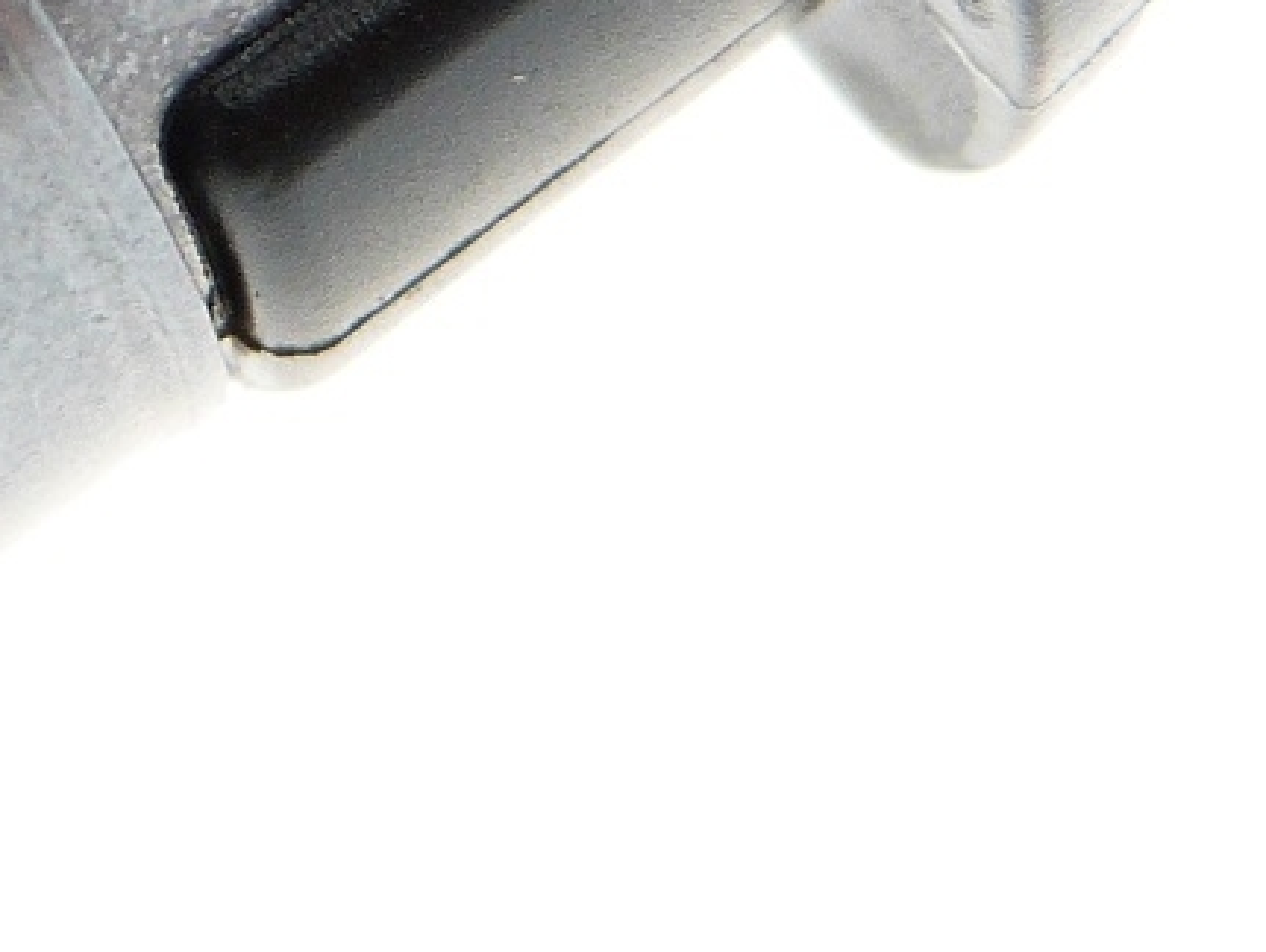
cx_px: -241
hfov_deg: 9.6
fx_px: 7467
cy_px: -476
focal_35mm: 204
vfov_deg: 7.2
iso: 100
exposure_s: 1/60
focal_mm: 7.9
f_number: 3.2
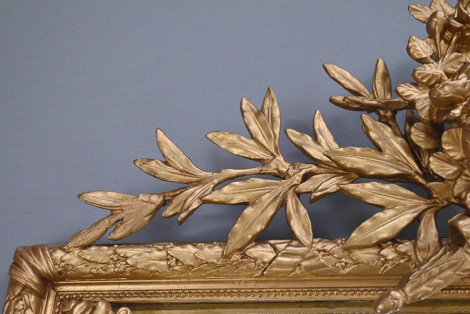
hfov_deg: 46.4
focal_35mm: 42
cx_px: 235
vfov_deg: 31.9
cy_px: 157
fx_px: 549
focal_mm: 42
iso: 5000
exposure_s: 1/400
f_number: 8
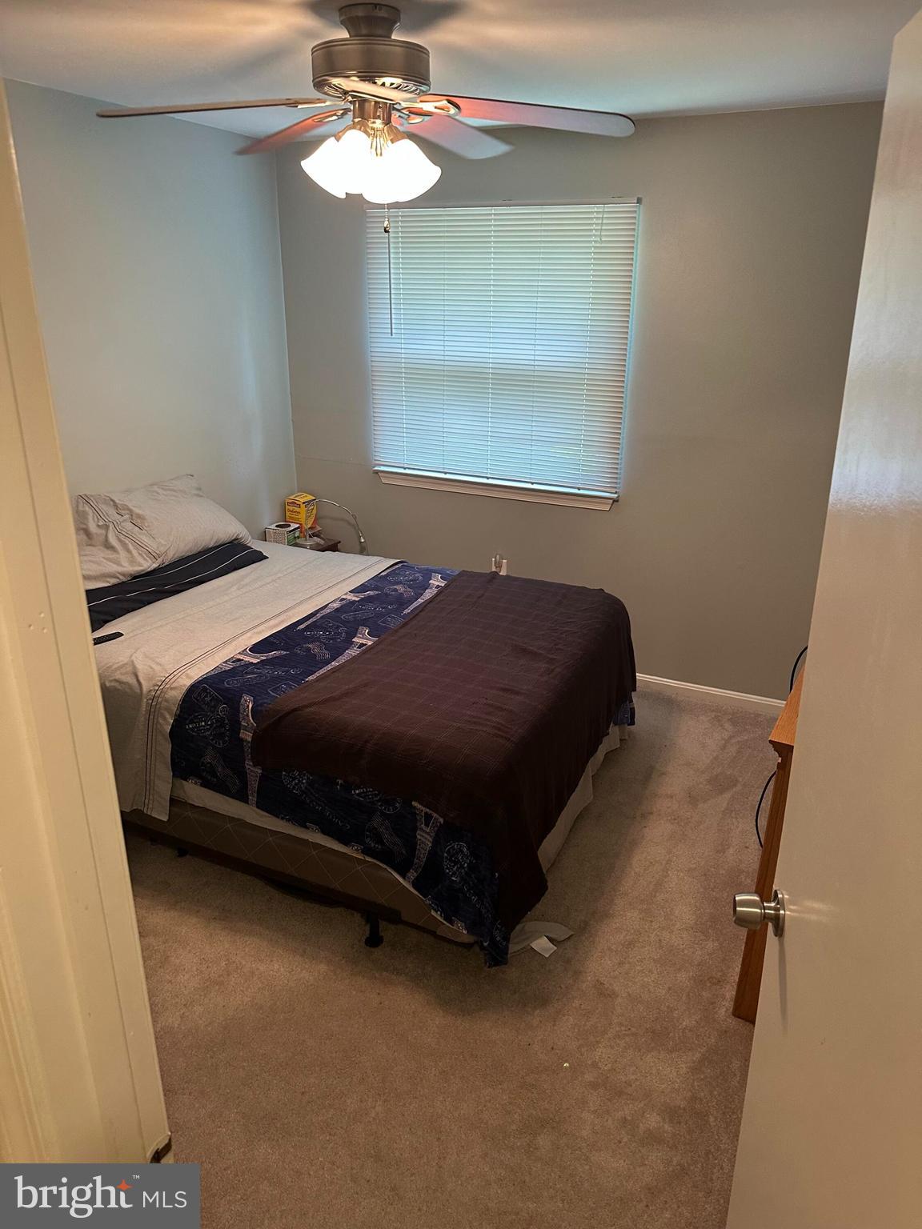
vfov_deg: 71.6
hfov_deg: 56.8
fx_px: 852
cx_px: 461
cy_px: 614
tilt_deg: -14.9
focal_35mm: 24
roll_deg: +0.0
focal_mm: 6.86
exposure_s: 1/60
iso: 320
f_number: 1.78
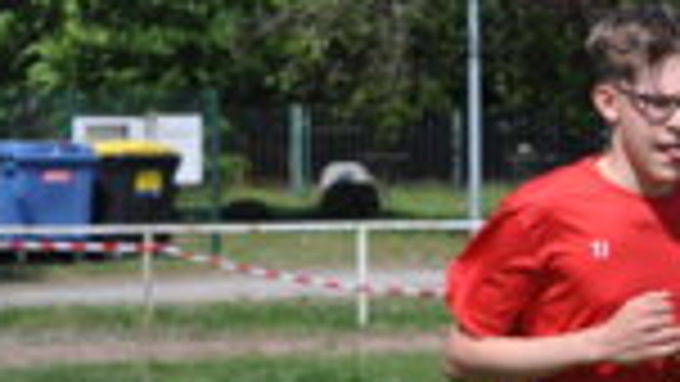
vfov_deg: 5.3
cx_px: 806
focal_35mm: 228
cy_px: 292
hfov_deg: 9.3
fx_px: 4119
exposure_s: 1/1600
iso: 400
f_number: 5.6
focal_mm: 55
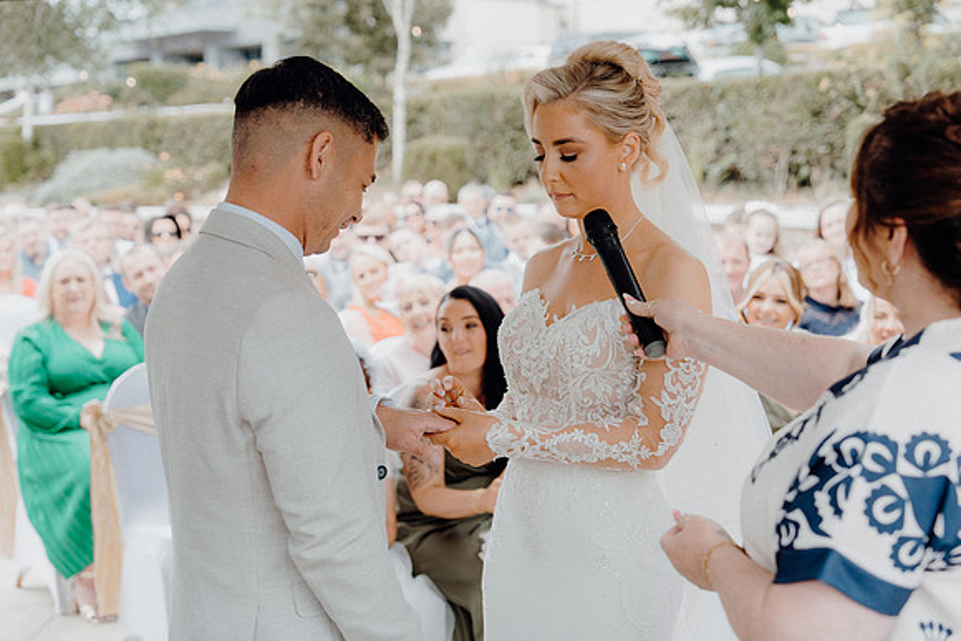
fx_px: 1522
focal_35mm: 57
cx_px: 480
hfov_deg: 35.0
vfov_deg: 23.8
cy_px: 320
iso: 125
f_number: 3.5
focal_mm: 57
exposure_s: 1/200
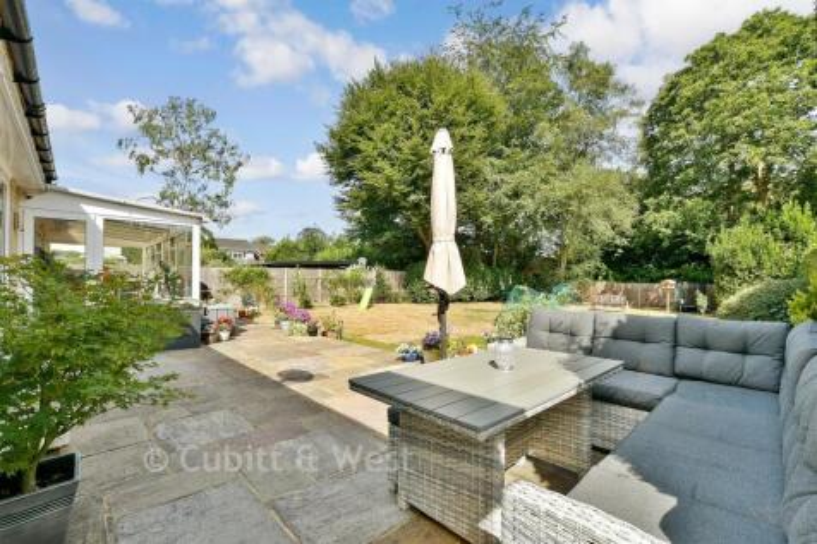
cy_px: 272
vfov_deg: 77.3
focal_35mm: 15
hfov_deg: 100.4
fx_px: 340
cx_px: 408
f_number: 11
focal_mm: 10
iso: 100
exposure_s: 1/40
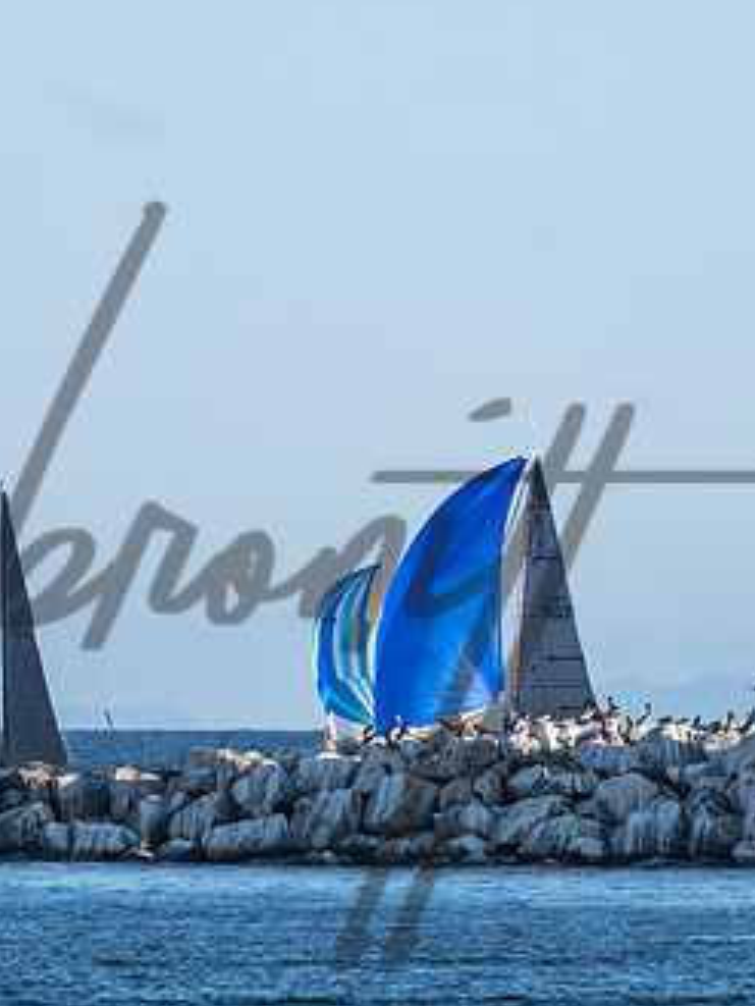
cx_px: 482
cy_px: 385
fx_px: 13049
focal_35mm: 449
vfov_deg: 4.4
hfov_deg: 3.3
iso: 320
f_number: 6.3
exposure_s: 1/1250
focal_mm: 200
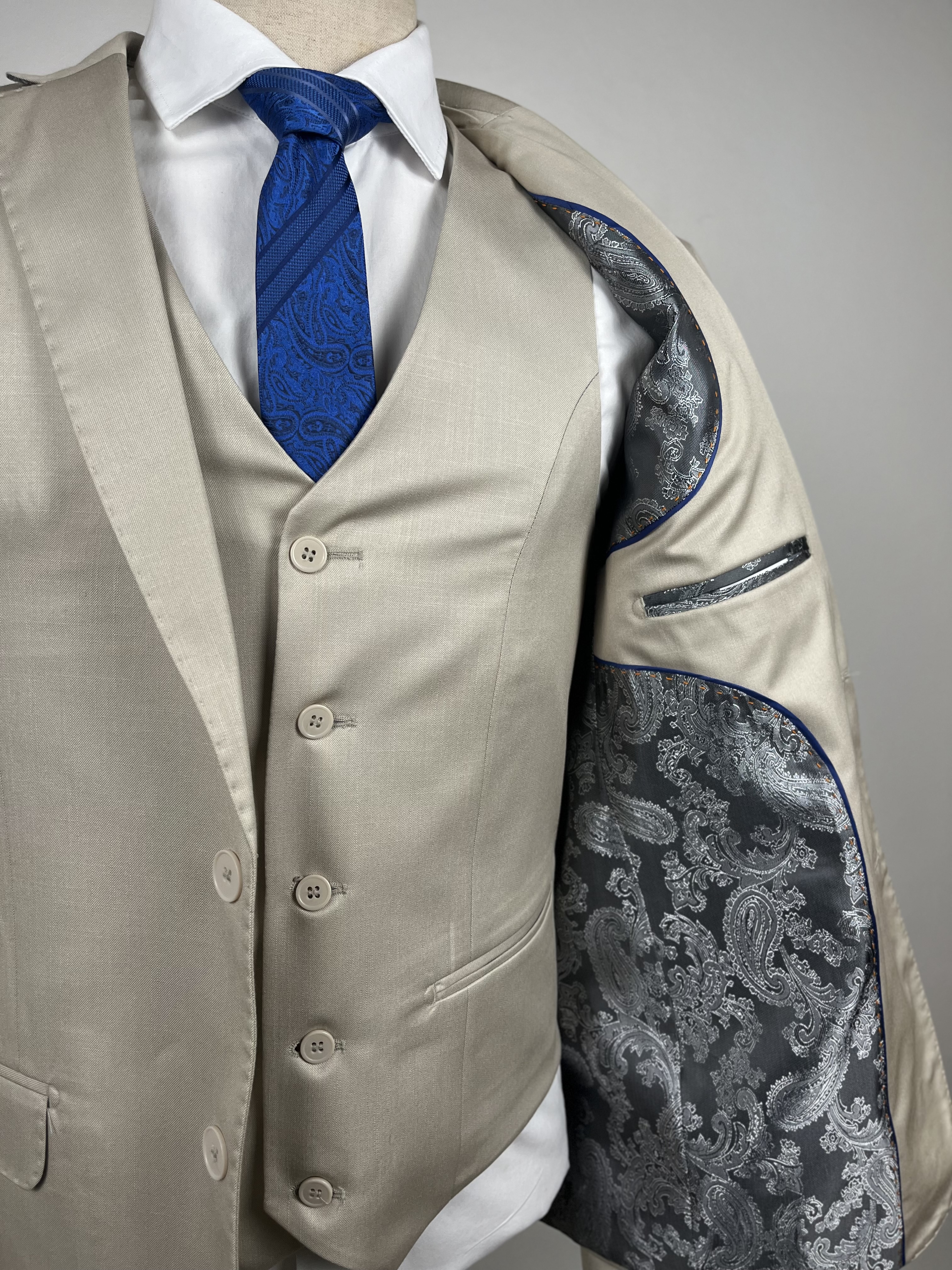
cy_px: 635
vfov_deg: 67.3
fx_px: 953
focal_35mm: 26
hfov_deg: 53.1
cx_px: 476
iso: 80
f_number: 1.6
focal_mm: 5.1
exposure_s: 1/120
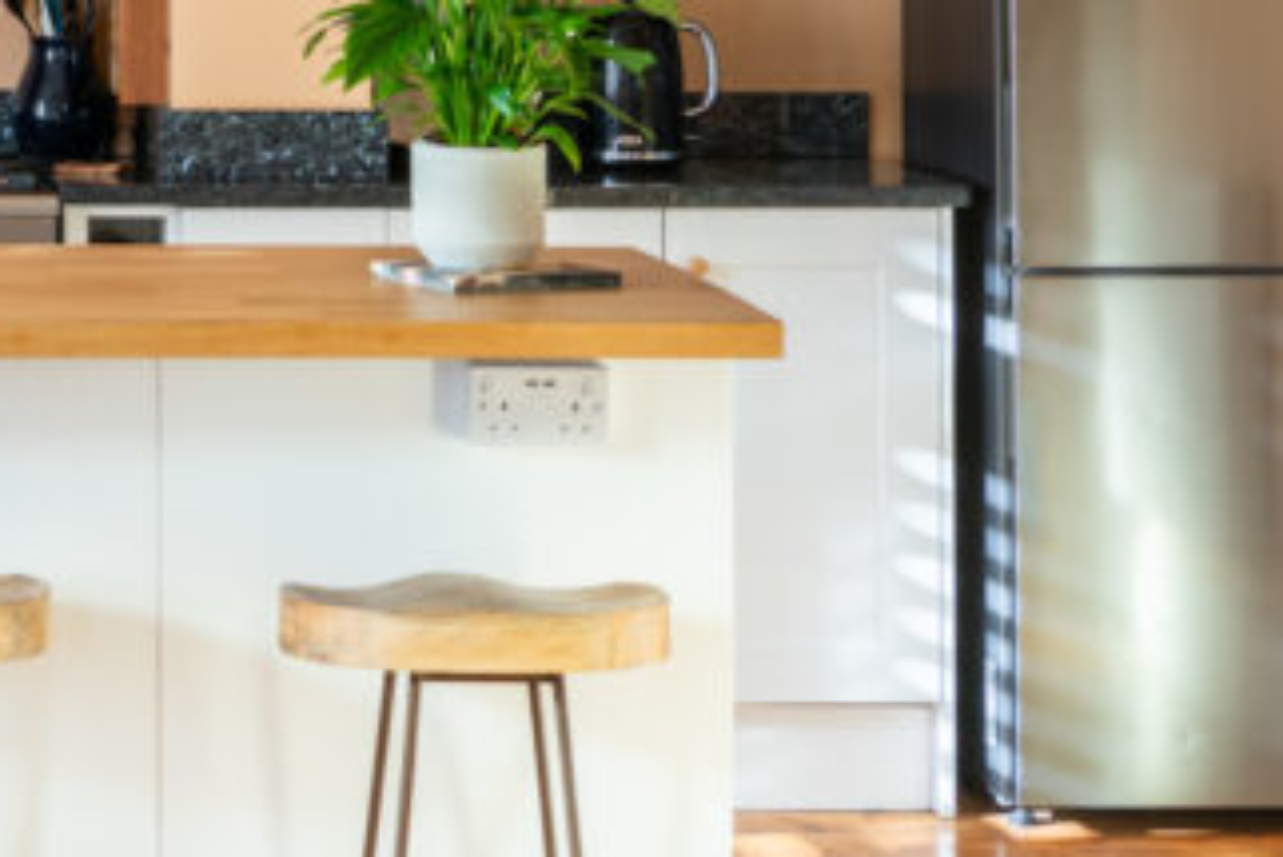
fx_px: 4599
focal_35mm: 129
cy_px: -86
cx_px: -279
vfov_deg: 10.5
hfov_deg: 15.3
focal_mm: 40
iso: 100
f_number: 8
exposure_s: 1/2.5
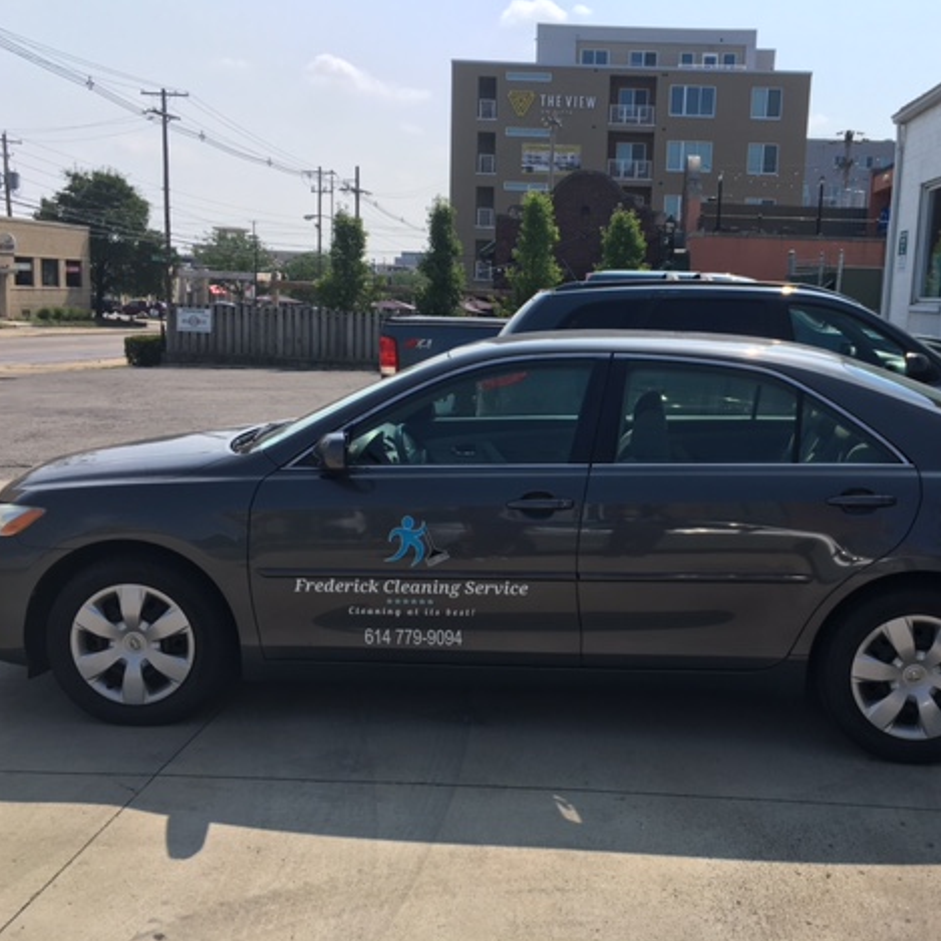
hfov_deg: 46.8
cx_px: 588
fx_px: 1076
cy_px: 465
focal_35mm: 35
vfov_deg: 47.2
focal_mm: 4.15
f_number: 2.2
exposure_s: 1/1603
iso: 25
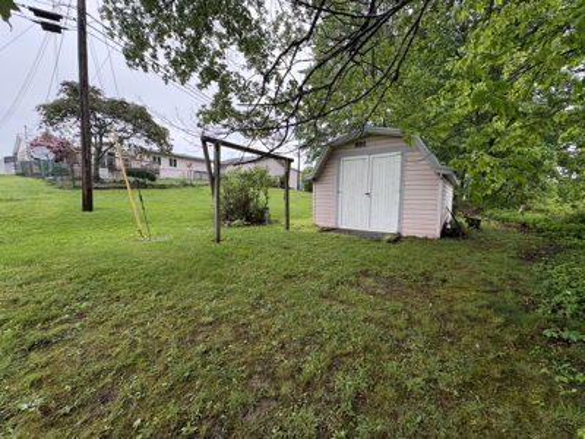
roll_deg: -0.5
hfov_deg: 102.1
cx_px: 292
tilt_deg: -4.8
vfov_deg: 85.7
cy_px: 220
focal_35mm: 14
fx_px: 237
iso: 50
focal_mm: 2.22
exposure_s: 1/99
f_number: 2.2
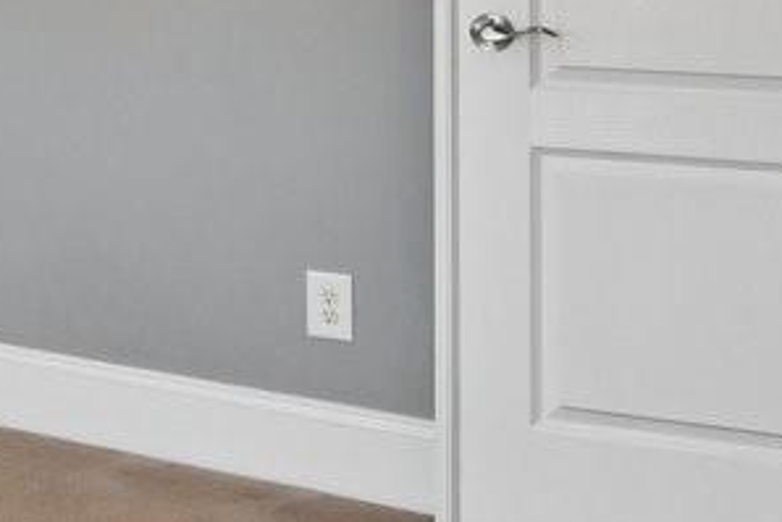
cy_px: -148
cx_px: -900
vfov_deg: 12.9
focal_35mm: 103
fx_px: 2238
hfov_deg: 15.0
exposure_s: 1/30
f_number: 8
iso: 200
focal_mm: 15
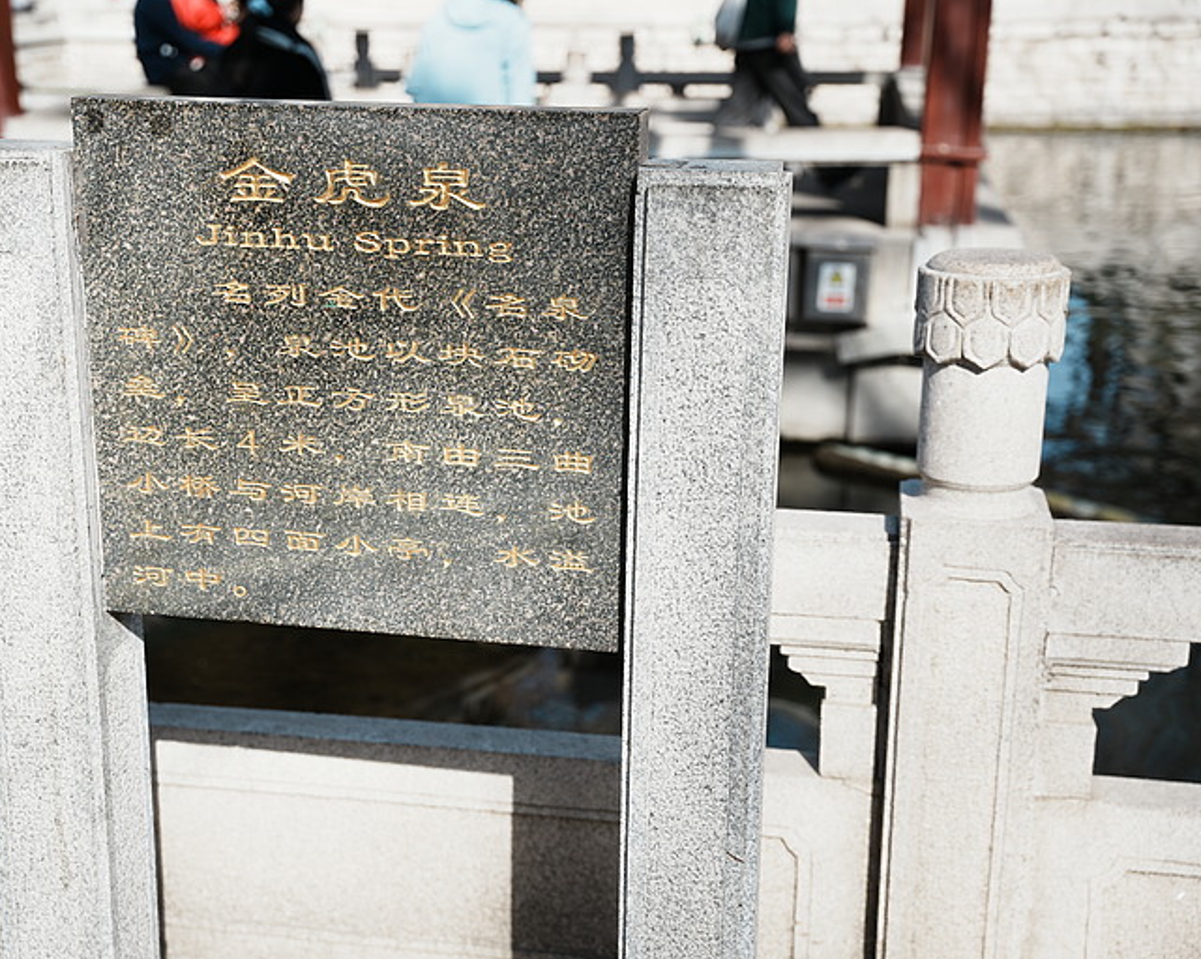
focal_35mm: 48
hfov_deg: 38.4
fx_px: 1721
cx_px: 506
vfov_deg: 31.1
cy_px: 483
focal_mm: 42.4
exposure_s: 1/1250
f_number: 2.8
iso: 125
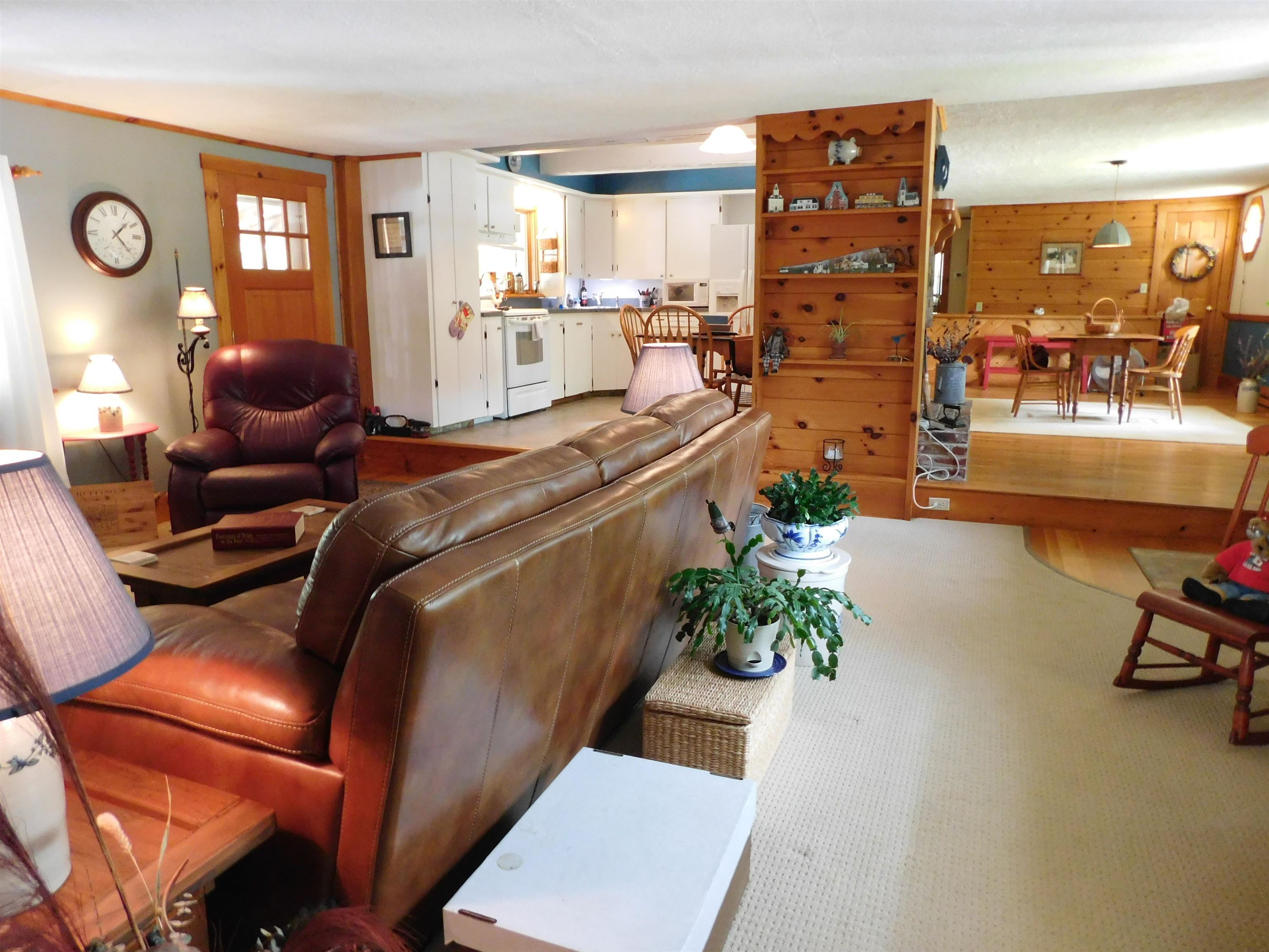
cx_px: 634
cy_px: 476
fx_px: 843
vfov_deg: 58.9
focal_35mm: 23
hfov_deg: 73.9
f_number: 3
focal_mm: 4
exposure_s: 1/10
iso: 400
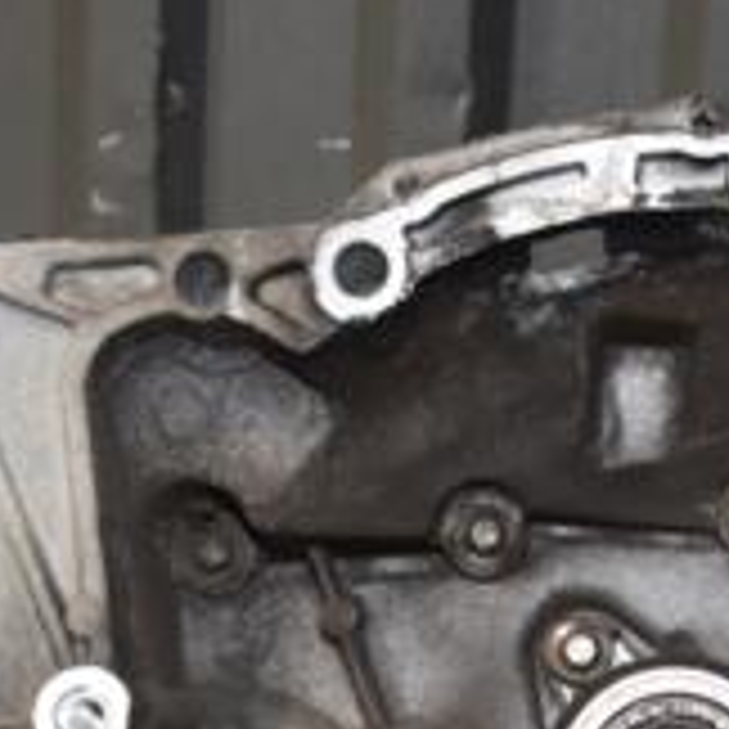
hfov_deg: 14.2
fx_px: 2931
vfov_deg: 13.8
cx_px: 333
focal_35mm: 123
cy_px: 846
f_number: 5
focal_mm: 26
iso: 800
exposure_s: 1/60
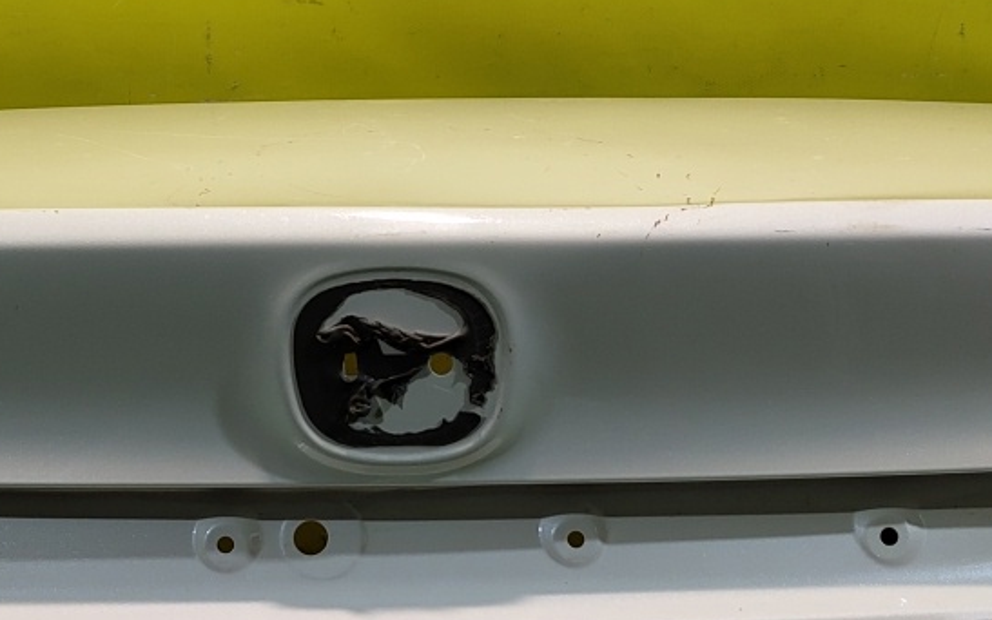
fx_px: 1812
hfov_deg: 30.6
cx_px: 408
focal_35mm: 67
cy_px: 404
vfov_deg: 19.4
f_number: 1.88
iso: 102
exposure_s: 1/50
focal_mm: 5.59
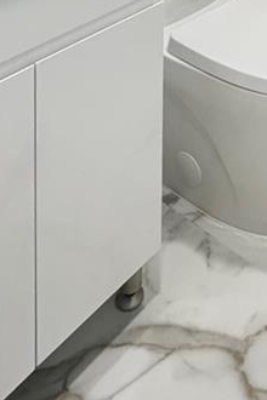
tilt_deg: -4.1
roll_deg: -1.3
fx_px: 590
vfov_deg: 25.6
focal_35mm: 53
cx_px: 282
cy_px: -229
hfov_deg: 24.1
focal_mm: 2.22
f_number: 2.2
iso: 320
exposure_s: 1/120
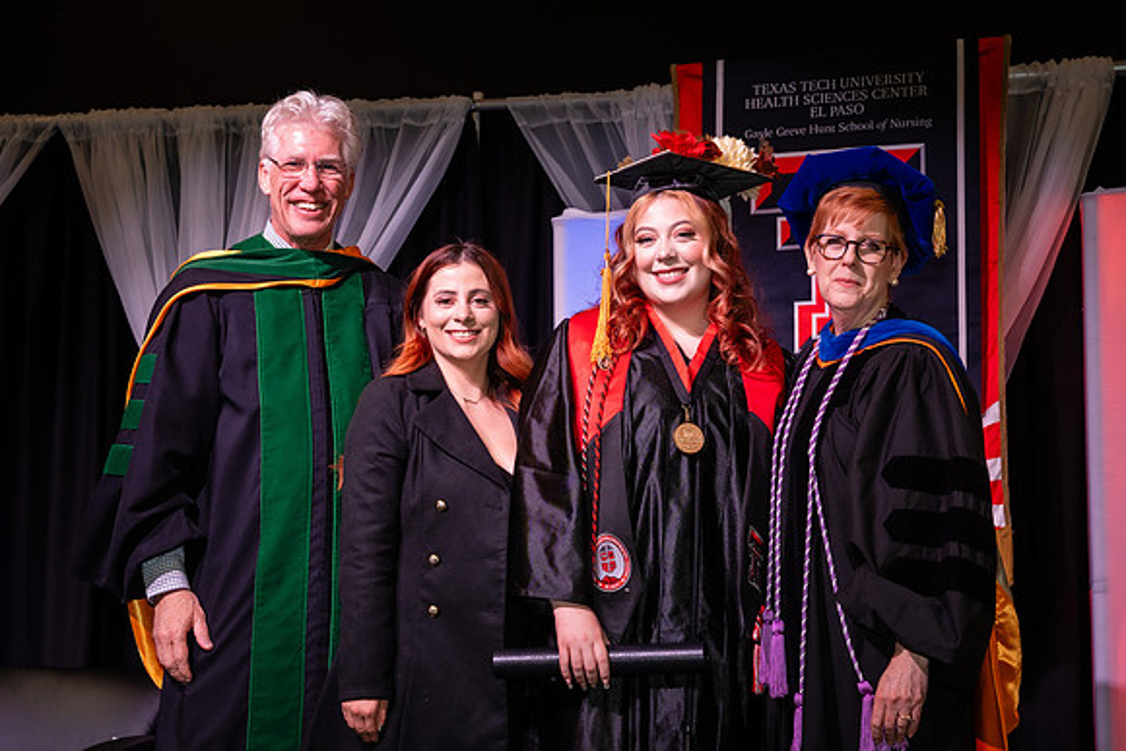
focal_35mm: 67
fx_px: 2090
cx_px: 581
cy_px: 387
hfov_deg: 30.1
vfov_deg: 20.4
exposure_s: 1/160
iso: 1250
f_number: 5.6
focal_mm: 55
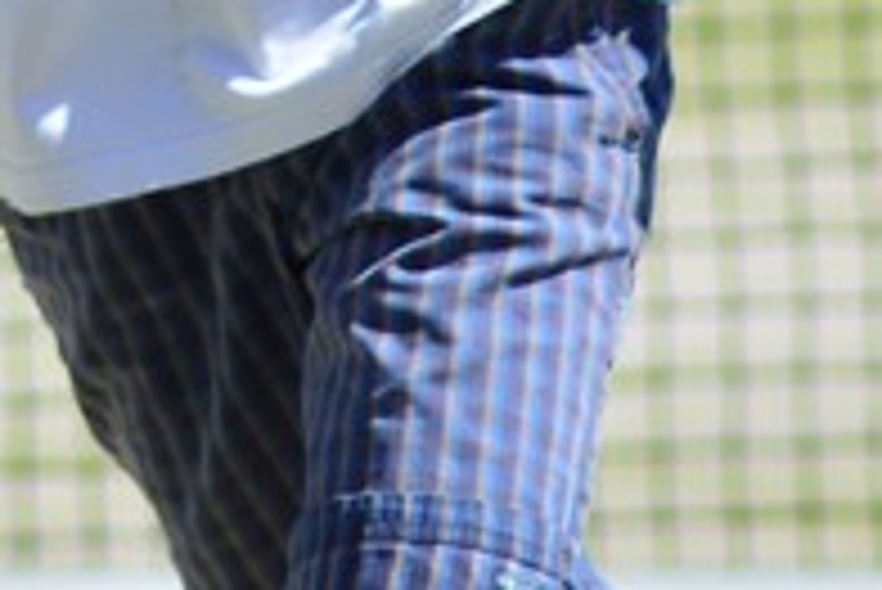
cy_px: -921
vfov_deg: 1.1
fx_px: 29754
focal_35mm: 1214
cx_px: -513
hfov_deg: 1.7
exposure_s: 1/1000
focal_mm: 155
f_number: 4.5
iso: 160
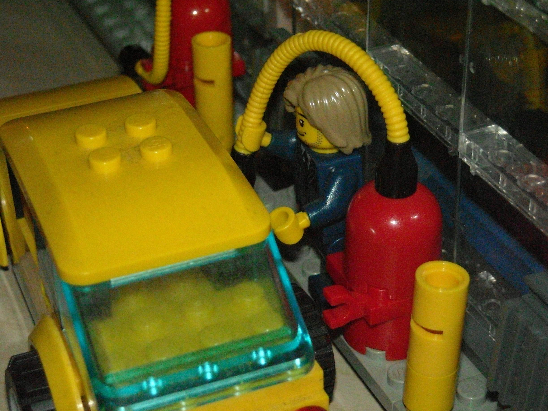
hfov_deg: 22.0
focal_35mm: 89
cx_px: 262
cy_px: 203
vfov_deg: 16.6
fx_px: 1409
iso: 1600
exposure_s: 1/125
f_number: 4.1
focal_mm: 13.73
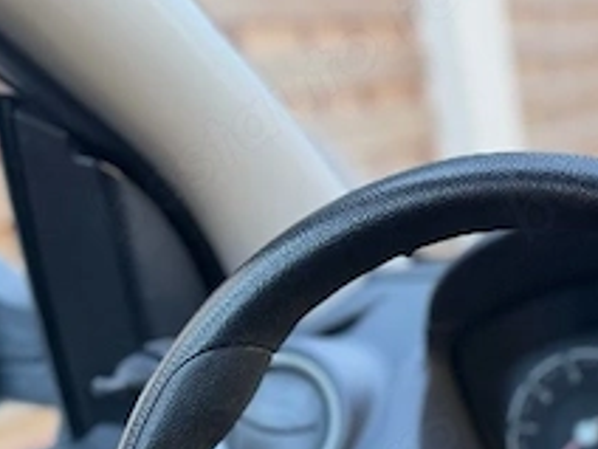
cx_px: 826
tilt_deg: -24.4
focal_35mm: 68
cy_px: 565
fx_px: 1175
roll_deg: +3.2
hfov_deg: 24.1
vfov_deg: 20.0
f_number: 1.78
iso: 200
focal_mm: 6.76
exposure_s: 1/113
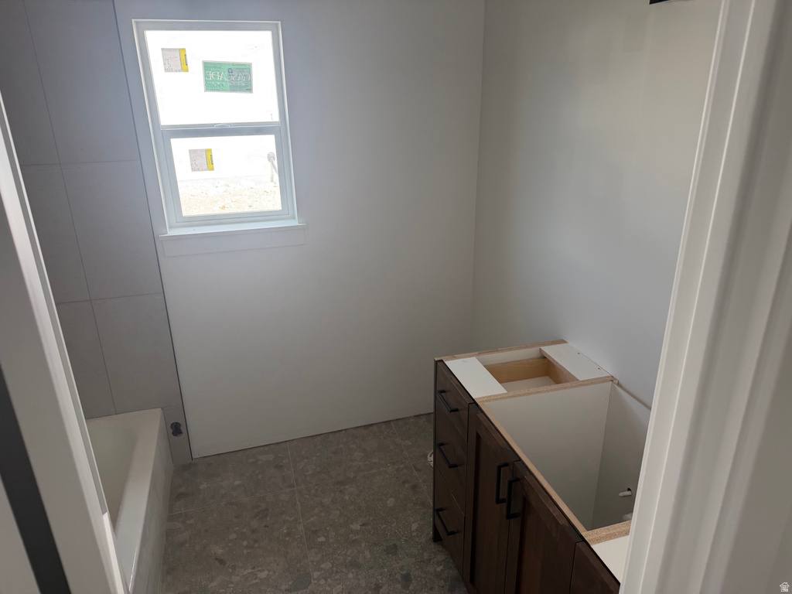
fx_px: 549
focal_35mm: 24
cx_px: 396
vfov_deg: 56.8
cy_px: 297
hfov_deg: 71.6
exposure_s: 1/175
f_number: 1.78
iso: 64
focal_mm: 6.76
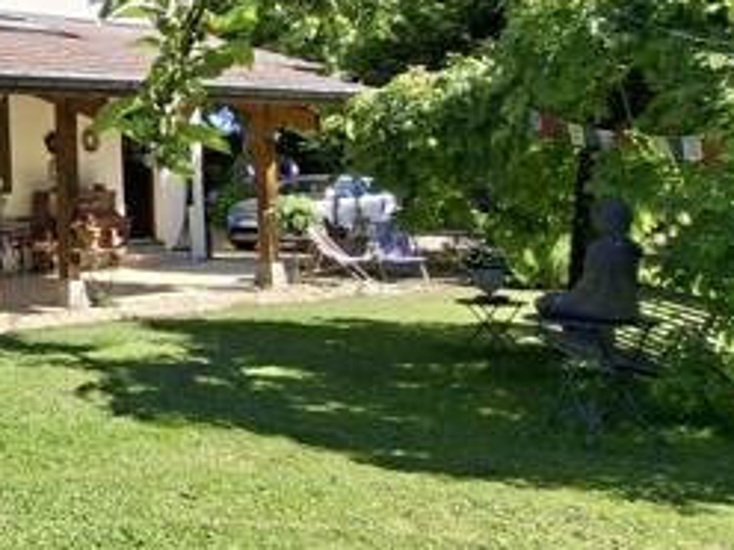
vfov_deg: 33.7
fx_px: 891
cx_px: -172
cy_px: 139
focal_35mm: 42
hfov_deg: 34.6
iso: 40
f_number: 2.2
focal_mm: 1.74
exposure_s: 1/701
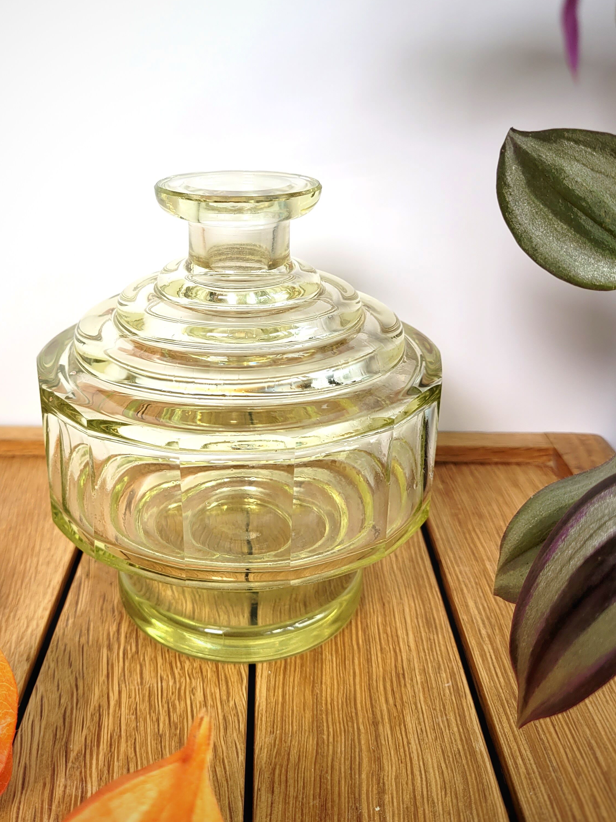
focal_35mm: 35
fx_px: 831
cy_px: 326
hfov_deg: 40.5
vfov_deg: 52.2
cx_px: 237
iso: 40
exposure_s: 1/135
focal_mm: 5.4
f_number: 1.8
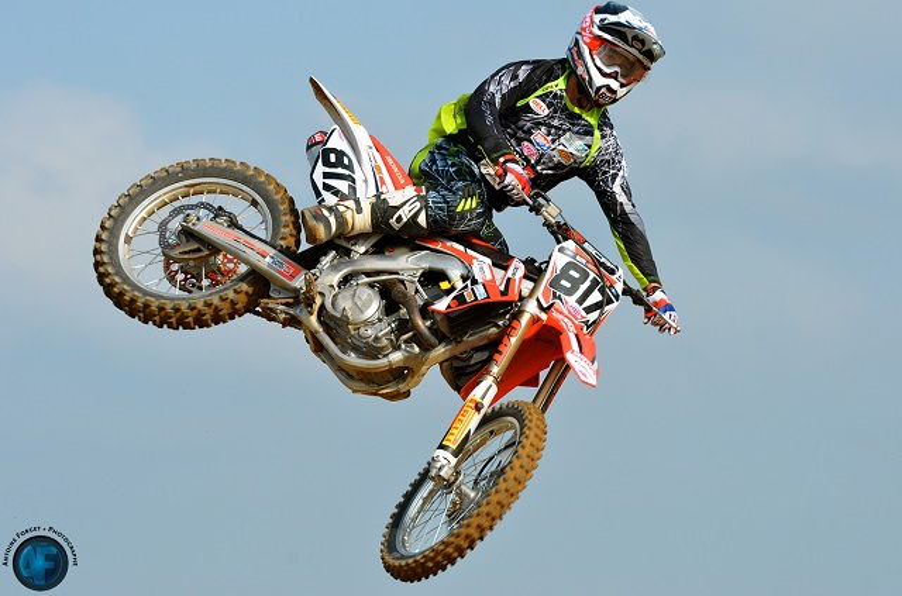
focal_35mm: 300
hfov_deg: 6.9
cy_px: 298
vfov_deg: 4.6
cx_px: 451
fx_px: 7496
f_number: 6.3
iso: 400
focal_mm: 200
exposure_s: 1/1600
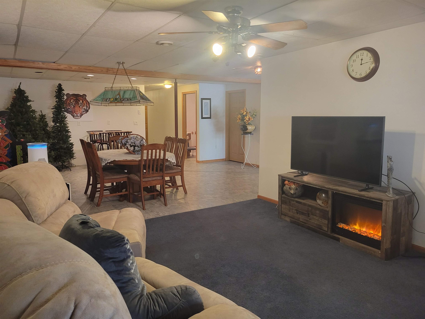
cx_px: 212
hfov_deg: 67.3
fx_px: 319
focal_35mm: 26
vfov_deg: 53.1
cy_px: 160
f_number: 1.8
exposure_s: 1/40
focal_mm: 5.4
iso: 400
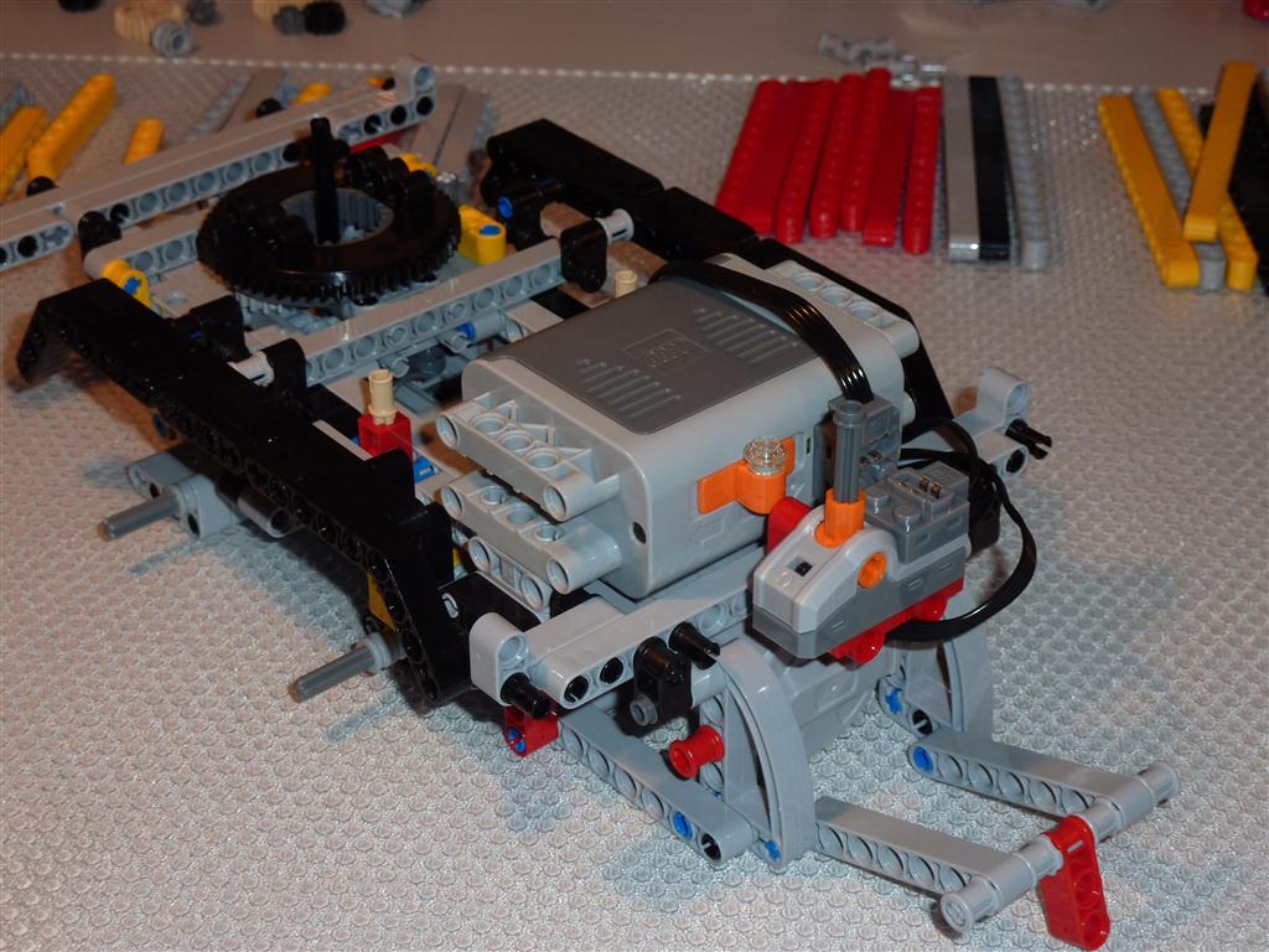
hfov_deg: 29.0
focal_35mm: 67
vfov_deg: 21.9
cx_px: 634
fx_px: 2456
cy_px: 476
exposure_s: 1/30
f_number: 4.1
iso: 100
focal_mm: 11
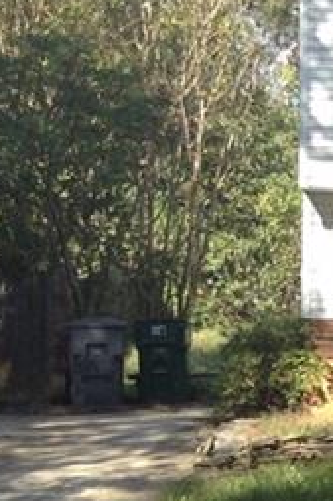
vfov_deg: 14.8
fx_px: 1917
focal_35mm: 138
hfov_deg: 8.9
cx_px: 837
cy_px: 337
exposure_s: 1/310
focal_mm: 3.3
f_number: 2.4
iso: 25
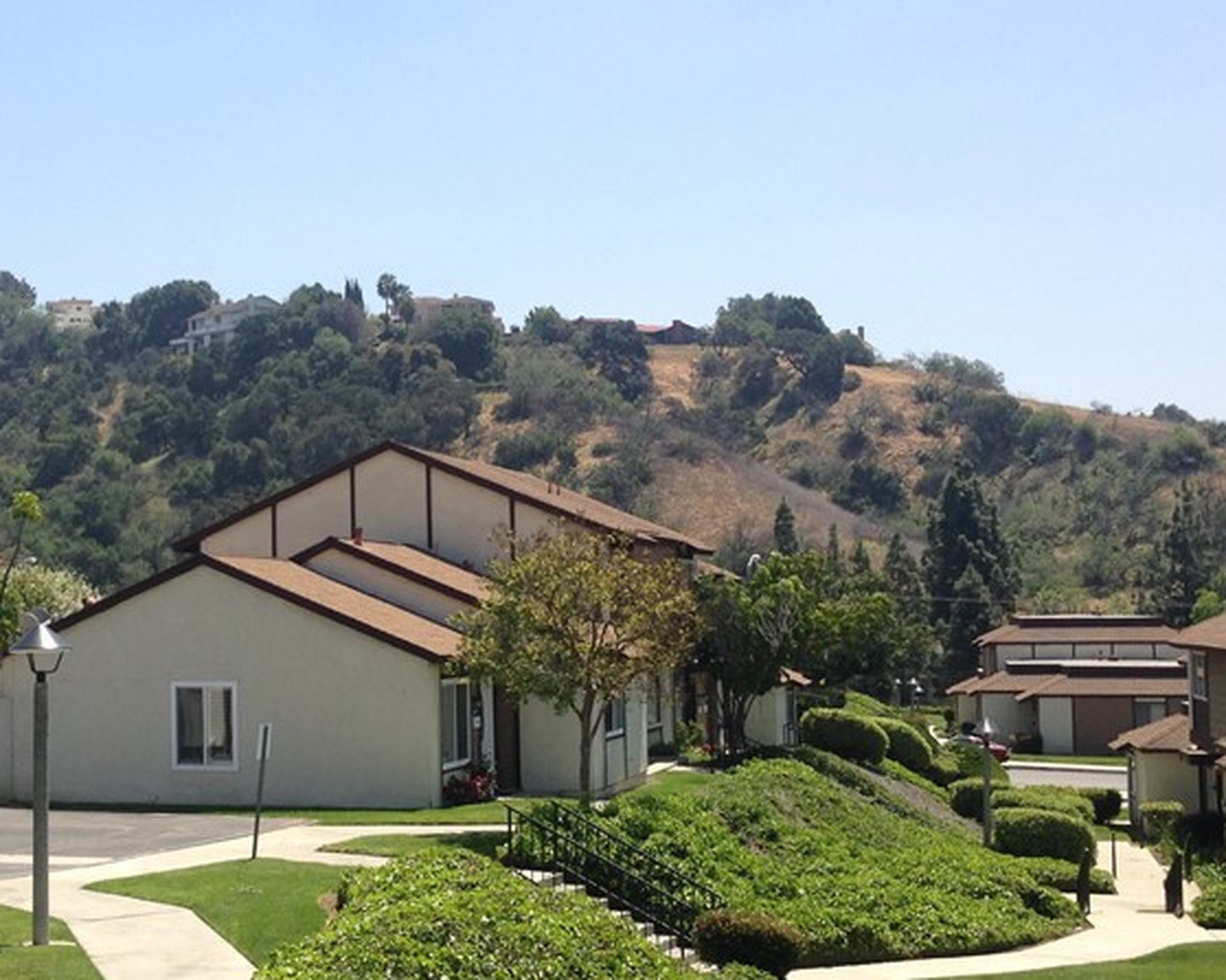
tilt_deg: +2.4
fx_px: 2140
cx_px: 336
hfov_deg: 31.5
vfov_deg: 25.8
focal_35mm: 59
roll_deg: +1.3
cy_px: 511
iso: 50
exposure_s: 1/1290
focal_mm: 4.12
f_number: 2.4
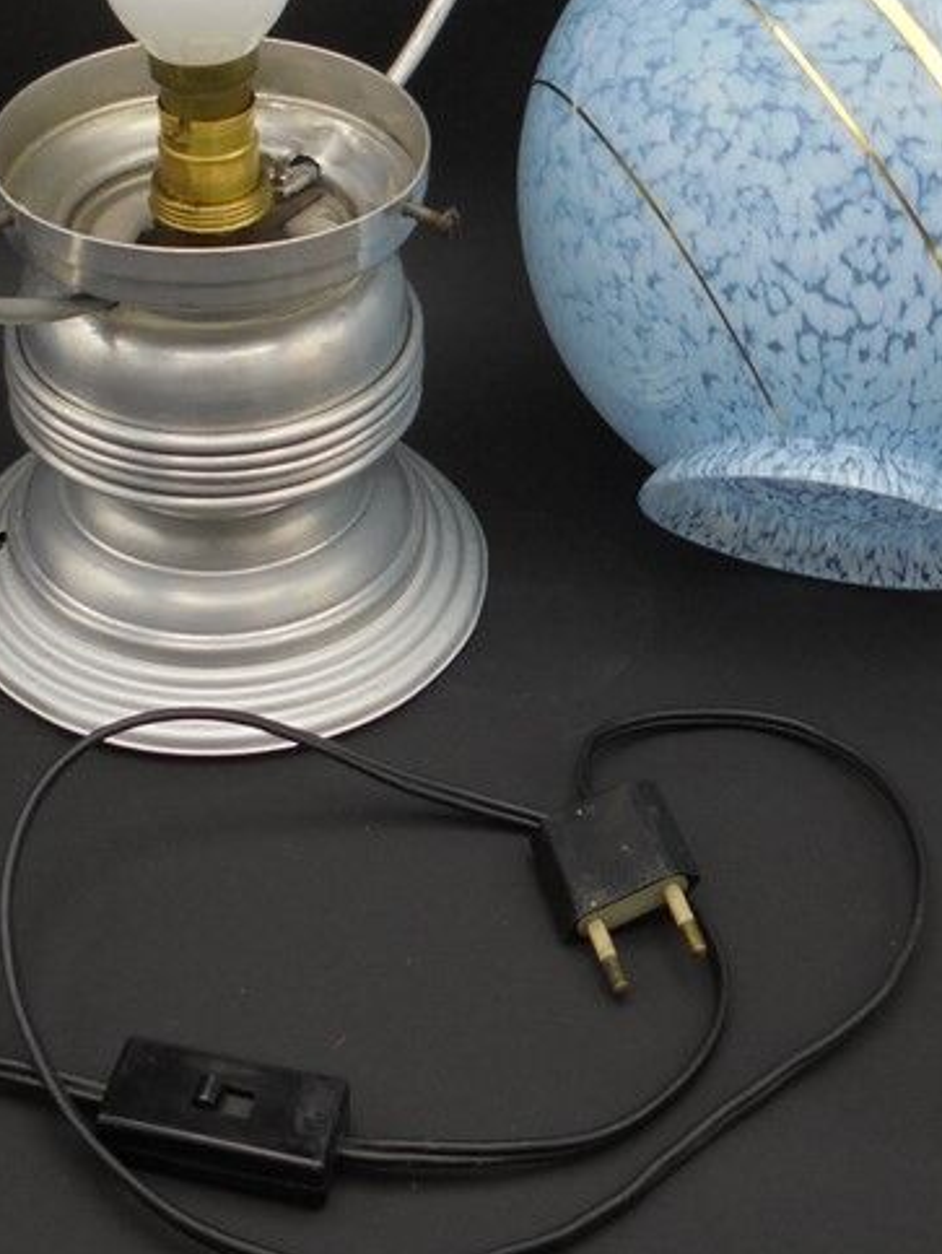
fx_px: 1957
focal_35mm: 54
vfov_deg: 34.1
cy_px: 203
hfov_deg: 27.0
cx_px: 391
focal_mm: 5.3
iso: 100
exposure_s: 1/40
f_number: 3.7
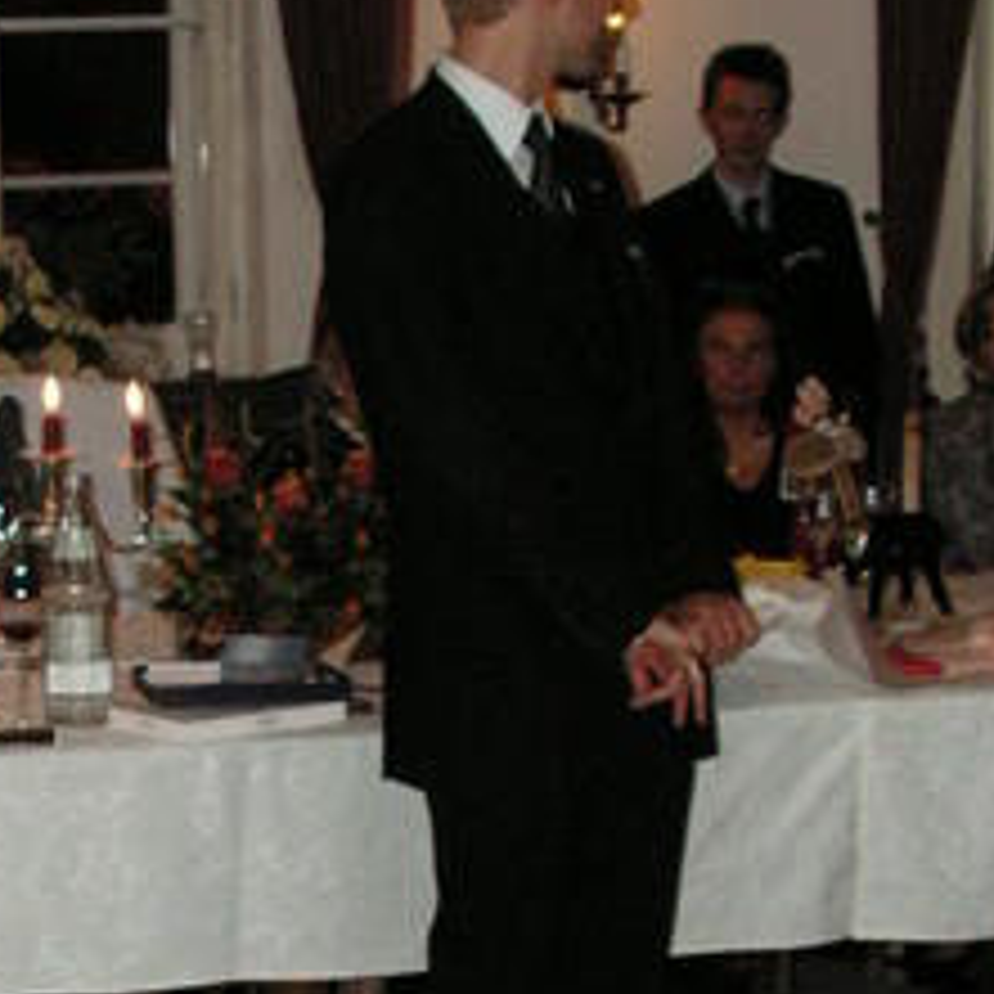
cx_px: 225
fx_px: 2956
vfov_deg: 19.0
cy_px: 738
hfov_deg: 18.9
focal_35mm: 91
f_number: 3.2
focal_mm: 6.4
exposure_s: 1/40
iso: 160
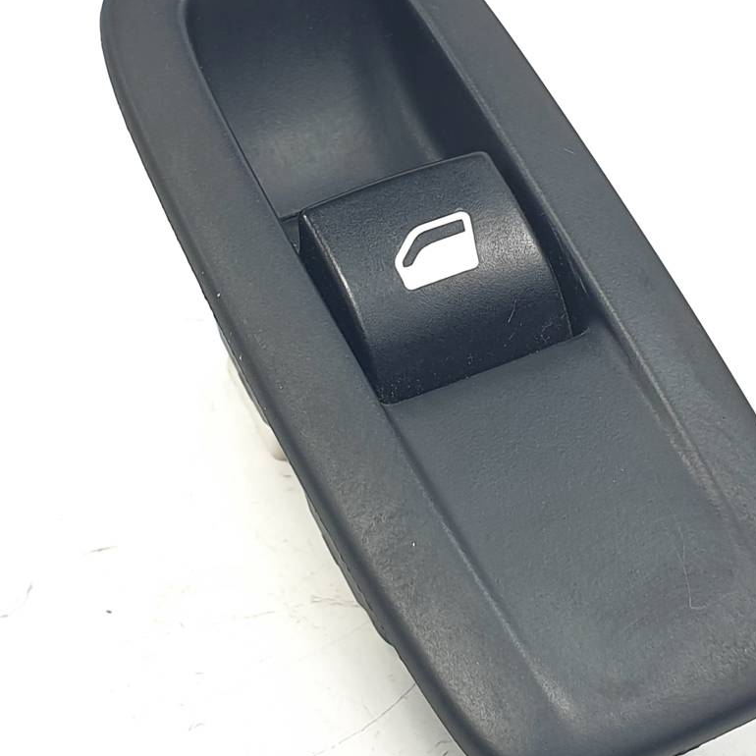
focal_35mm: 43
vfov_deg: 39.2
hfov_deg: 39.0
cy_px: 353
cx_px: 463
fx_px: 1062
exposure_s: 1/122
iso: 50
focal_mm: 4.3
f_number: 2.4
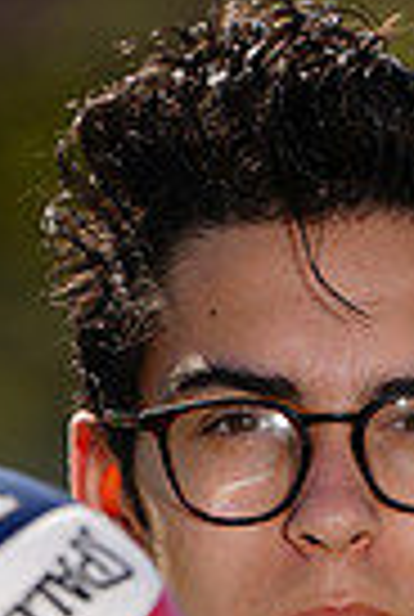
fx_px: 25743
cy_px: 1007
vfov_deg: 1.4
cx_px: 313
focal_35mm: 1500
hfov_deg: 0.9
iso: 64
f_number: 7.1
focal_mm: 355
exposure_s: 1/200
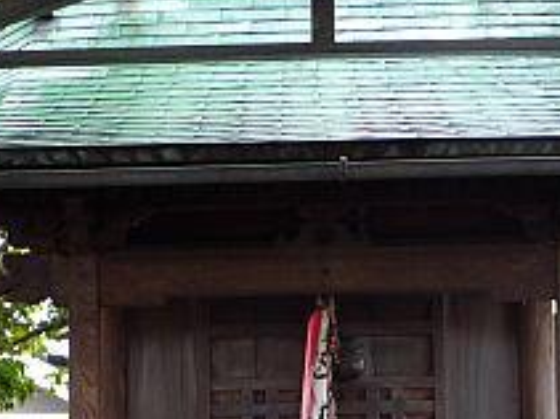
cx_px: 215
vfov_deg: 15.9
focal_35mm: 91
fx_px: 1471
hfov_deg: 21.5
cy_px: 432
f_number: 3.3
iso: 200
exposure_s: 1/30
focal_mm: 5.2
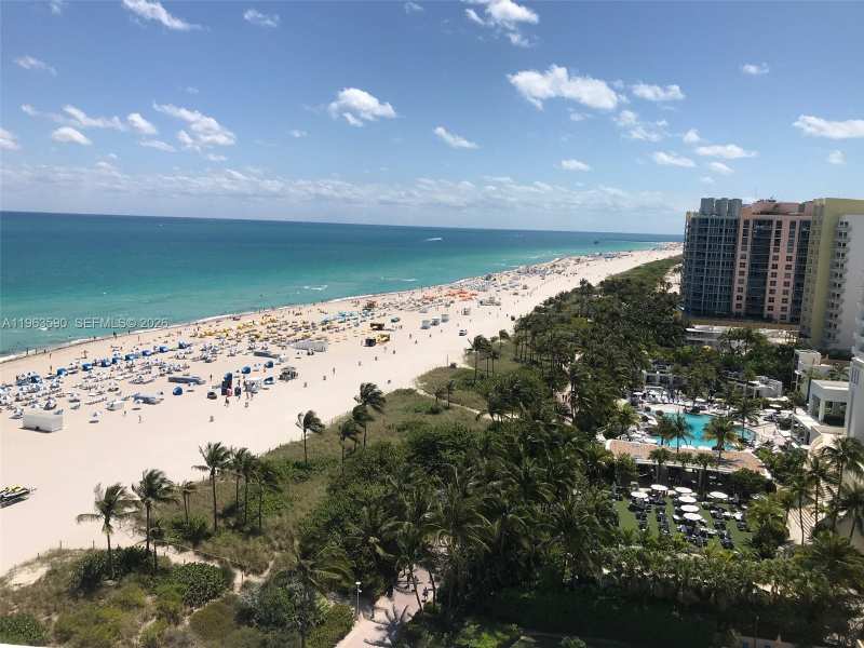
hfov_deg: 63.4
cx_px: 432
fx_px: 699
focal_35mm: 28
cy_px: 324
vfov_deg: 49.7
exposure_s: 1/4566
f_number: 1.8
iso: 20
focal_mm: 3.99
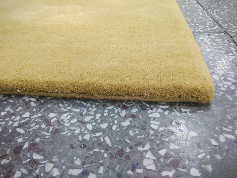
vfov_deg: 63.4
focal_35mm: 21
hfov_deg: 79.0
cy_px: 89
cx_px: 118
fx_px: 144
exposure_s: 1/33
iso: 320
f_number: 2
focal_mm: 3.57
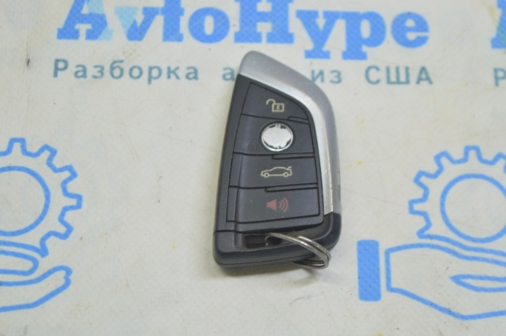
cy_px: 168
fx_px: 1159
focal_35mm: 82
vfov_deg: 16.5
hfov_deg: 24.6
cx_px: 253
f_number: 5.6
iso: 400
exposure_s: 1/20
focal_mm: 55
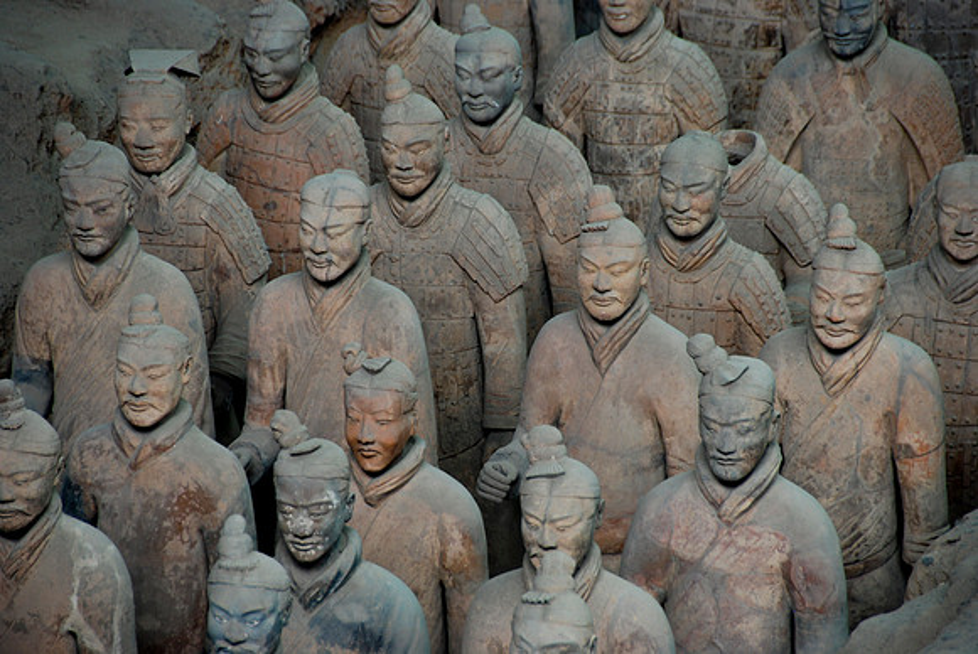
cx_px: 489
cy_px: 327
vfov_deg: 4.6
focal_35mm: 300
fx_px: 8158
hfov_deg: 6.9
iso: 160
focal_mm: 200
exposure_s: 1/30
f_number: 5.6
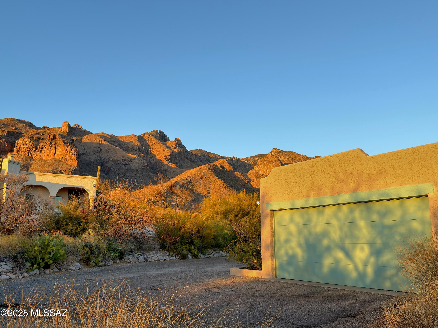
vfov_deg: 40.7
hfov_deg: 52.6
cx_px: 219
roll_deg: -0.1
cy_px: 164
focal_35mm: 35
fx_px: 443
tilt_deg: +10.7
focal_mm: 6.76
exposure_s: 1/1005
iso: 64
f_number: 1.78
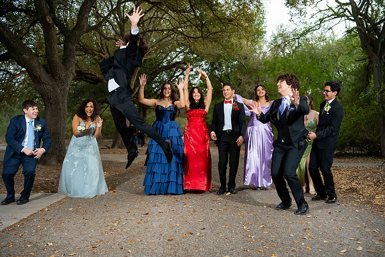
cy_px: 128
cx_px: 192
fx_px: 374
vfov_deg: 37.9
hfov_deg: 54.4
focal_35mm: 35
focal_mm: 35
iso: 250
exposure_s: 1/200
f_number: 3.2
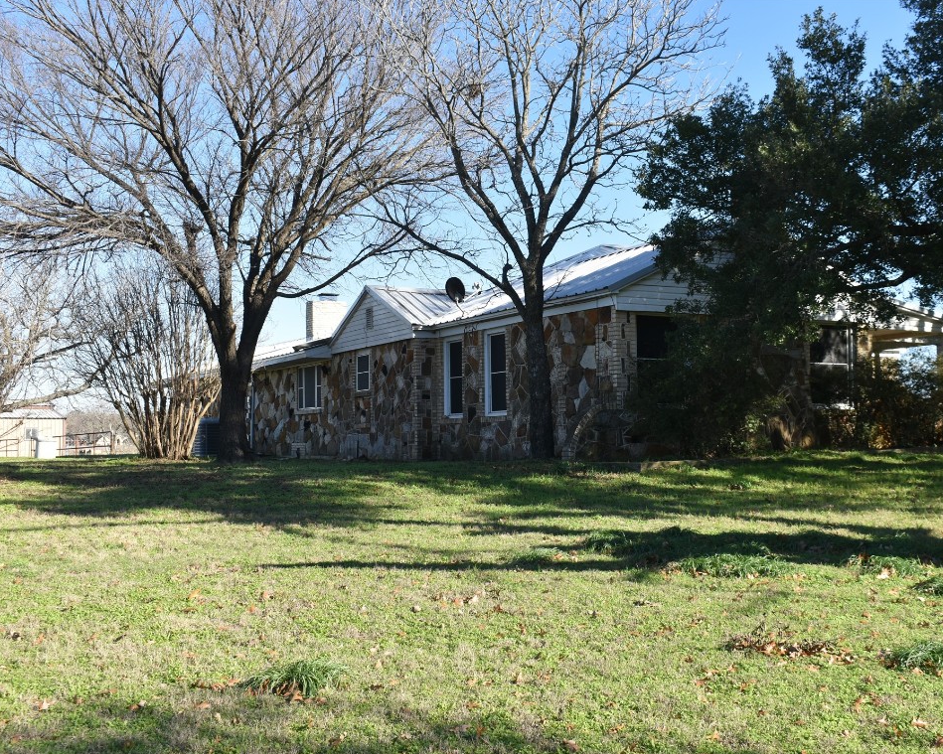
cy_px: 377
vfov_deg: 36.5
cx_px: 538
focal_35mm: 41
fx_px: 1144
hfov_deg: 44.7
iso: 200
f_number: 8
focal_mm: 24
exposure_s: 1/250
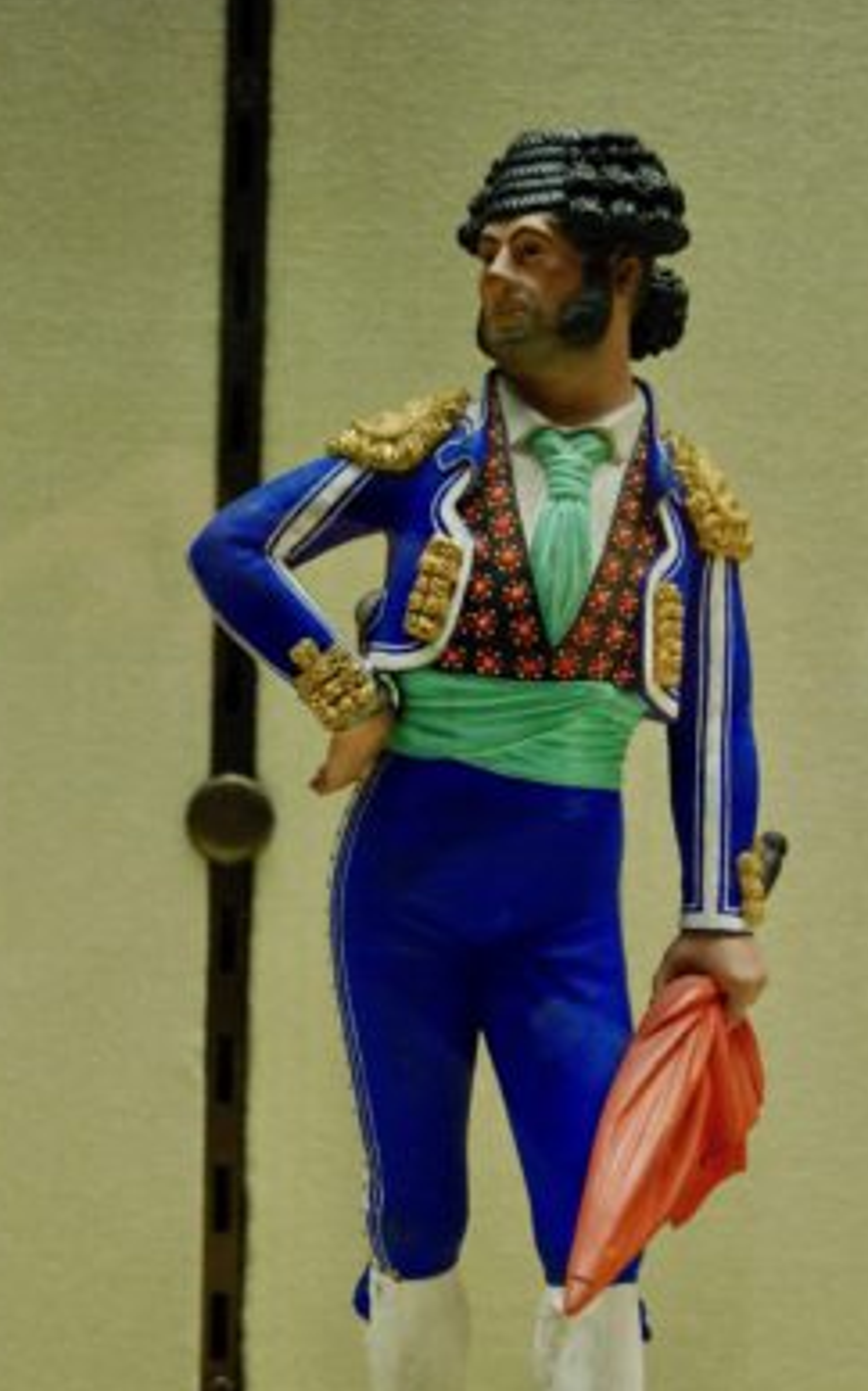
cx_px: 493
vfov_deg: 26.1
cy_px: 868
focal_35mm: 79
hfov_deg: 16.5
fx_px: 2995
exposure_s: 1/40
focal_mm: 40
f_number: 4.5
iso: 1600
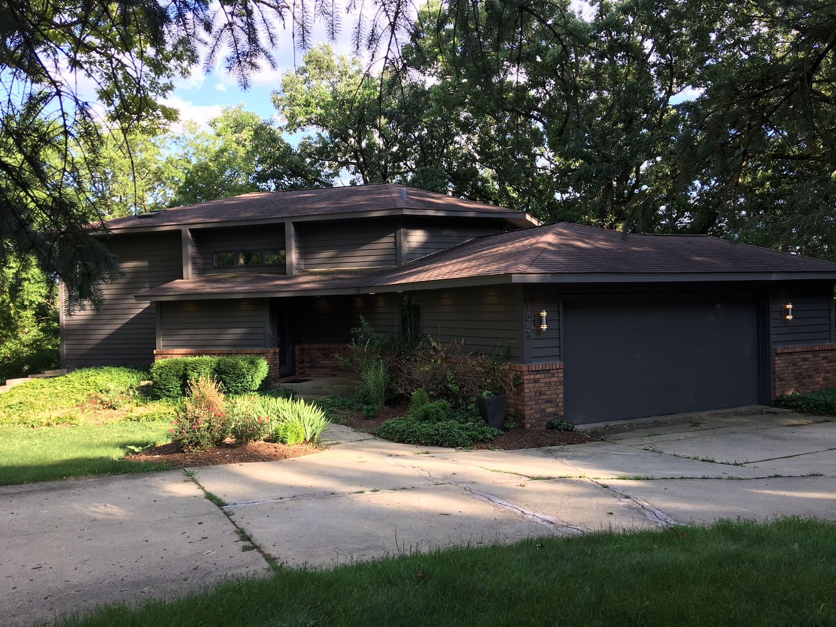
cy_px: 314
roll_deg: +0.5
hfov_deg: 61.7
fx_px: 700
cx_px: 418
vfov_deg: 48.2
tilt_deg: +0.2
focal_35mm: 29
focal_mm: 4.15
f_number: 2.2
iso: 25
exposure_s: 1/200
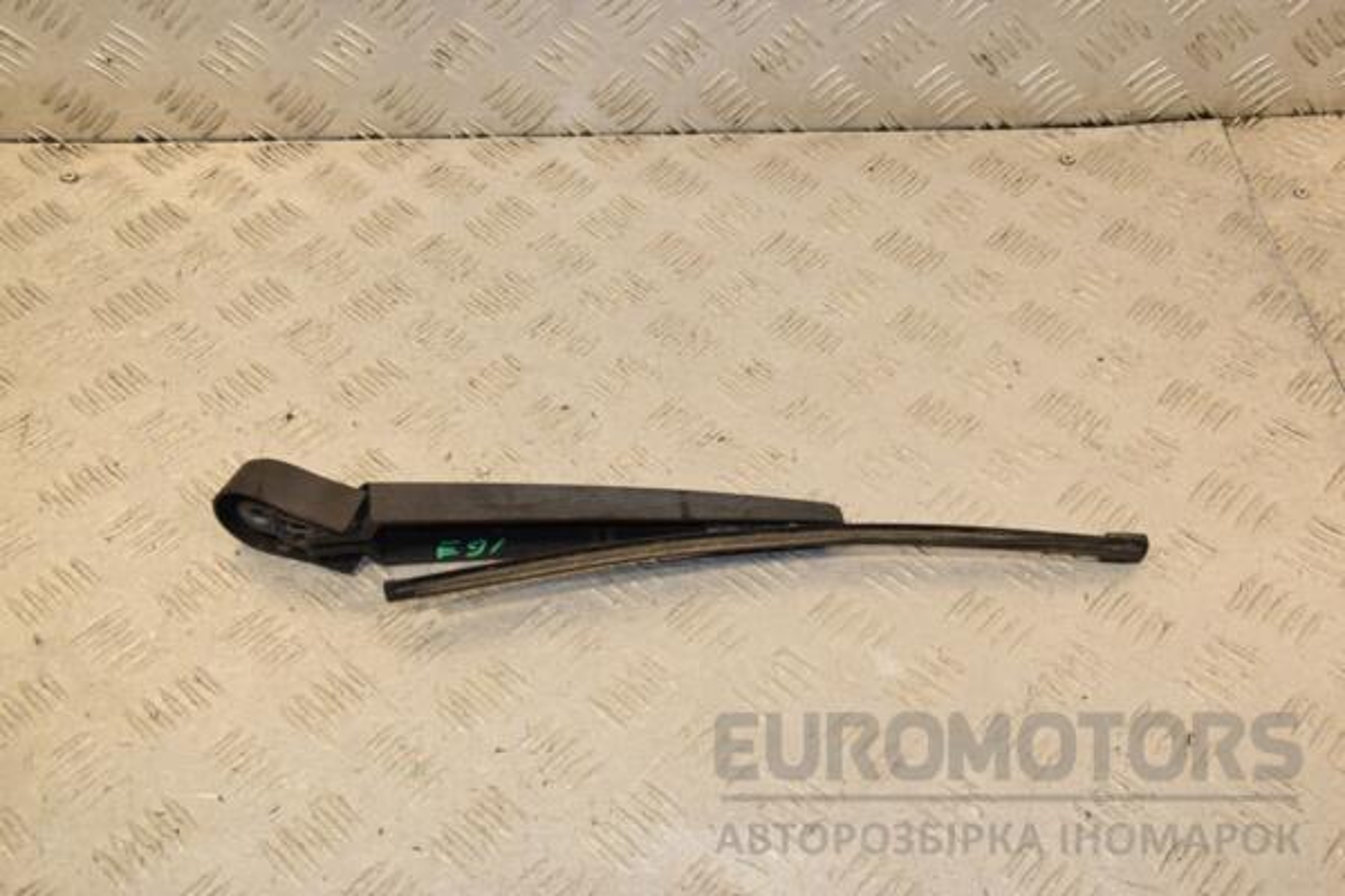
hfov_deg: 49.6
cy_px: 448
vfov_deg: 34.2
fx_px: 1457
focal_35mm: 39
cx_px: 672
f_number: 9
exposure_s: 1/200
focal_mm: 26
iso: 800
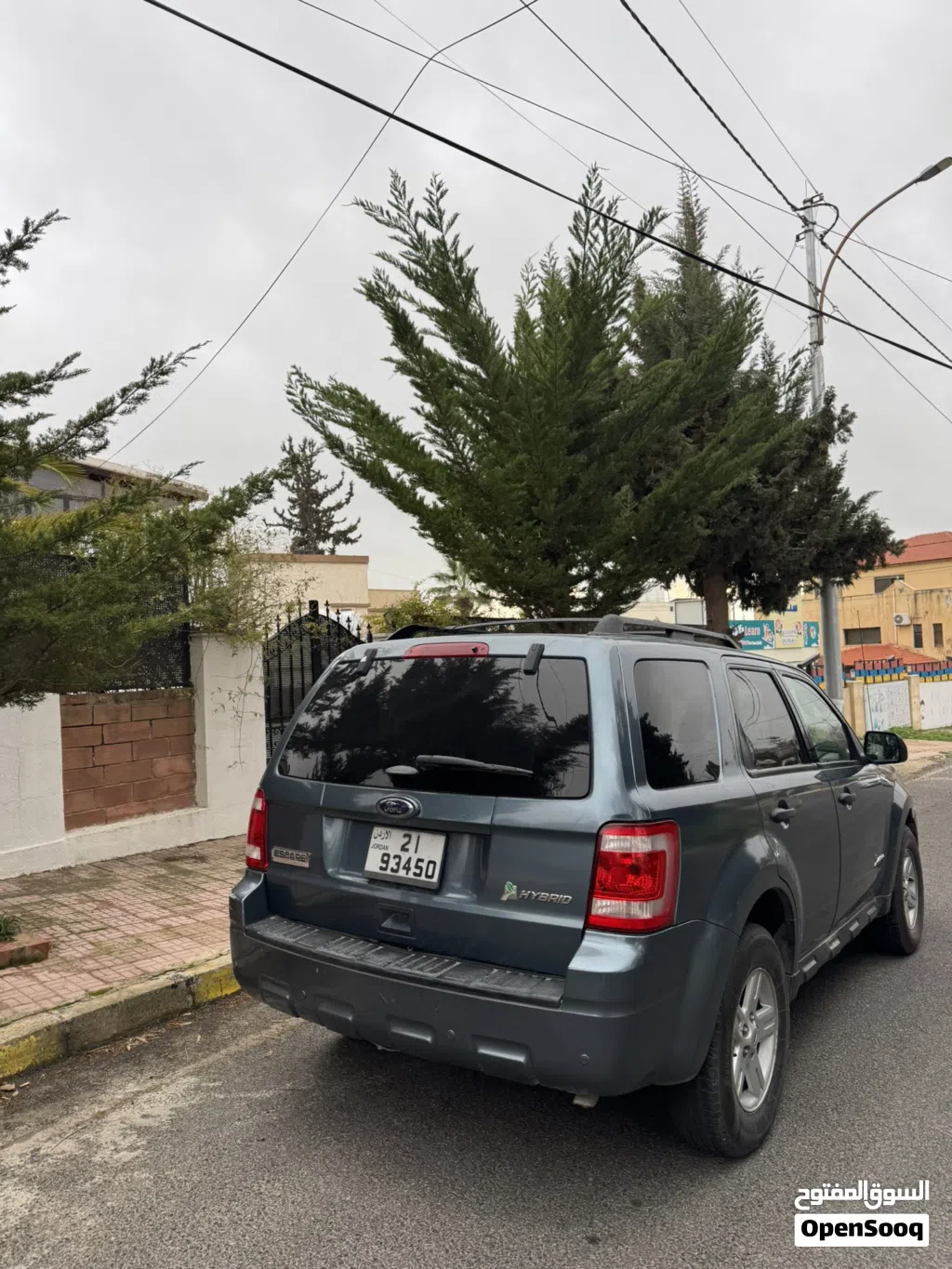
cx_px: 476
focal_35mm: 24
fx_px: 880
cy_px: 634
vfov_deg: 71.6
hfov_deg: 56.8
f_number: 1.78
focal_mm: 6.76
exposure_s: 1/488
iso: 80
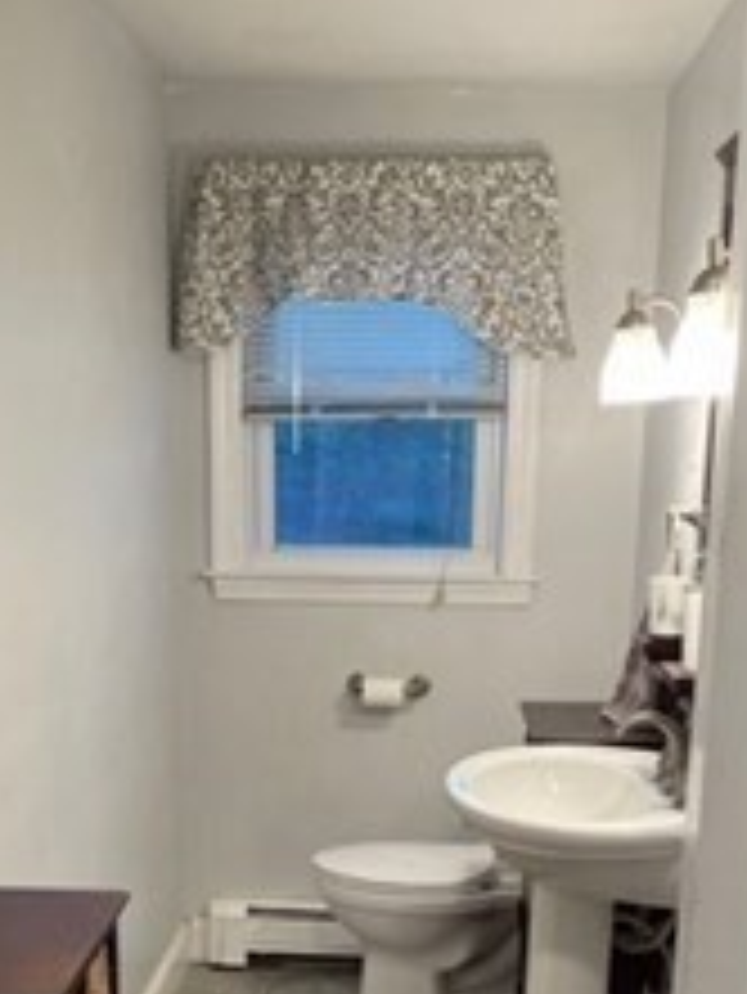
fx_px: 1523
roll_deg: -1.2
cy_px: 855
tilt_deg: -15.4
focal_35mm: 53
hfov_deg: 27.5
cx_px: 346
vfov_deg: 34.5
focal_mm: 4.2
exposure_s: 1/60
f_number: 1.6
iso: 80
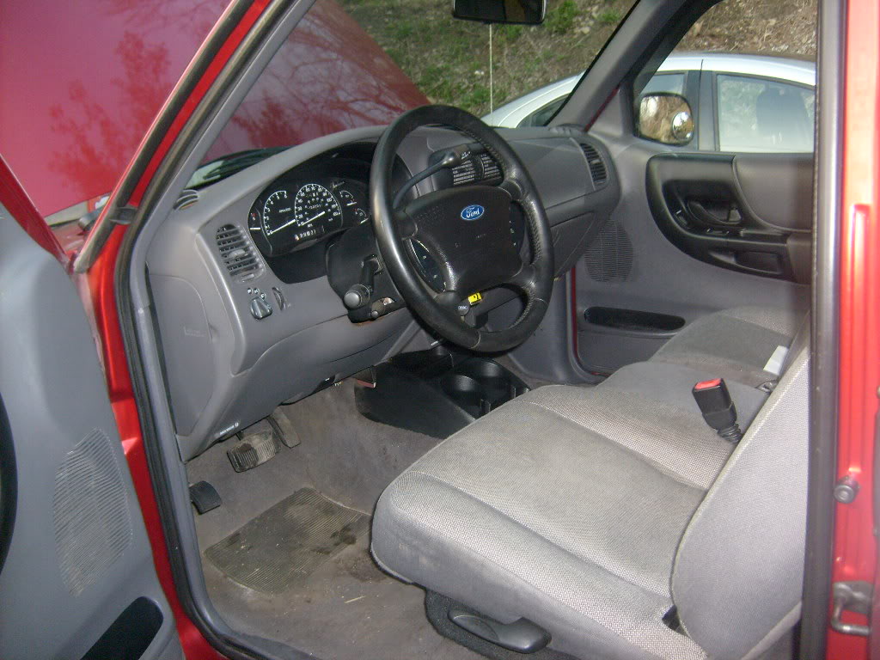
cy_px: 330
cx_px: 440
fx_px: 890
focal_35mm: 35
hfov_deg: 52.6
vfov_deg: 40.7
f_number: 2.8
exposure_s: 1/45
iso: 100
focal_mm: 5.8
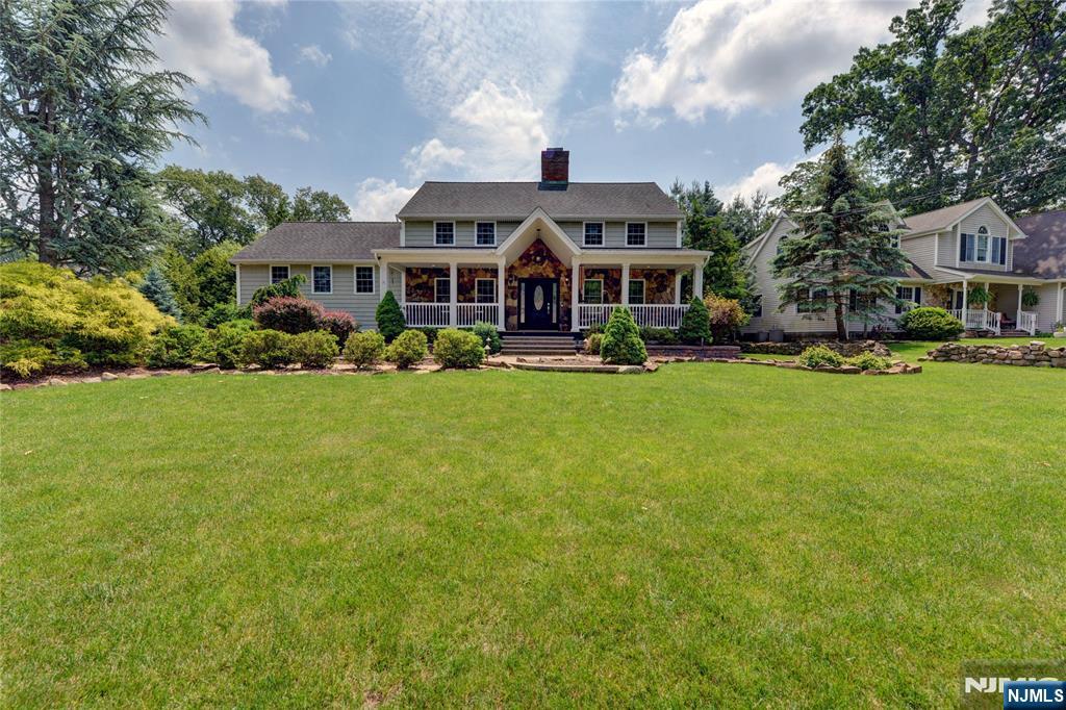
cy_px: 355
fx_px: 414
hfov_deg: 104.3
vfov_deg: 81.2
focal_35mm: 14
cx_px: 533
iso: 200
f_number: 8
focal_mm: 14
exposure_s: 1/640
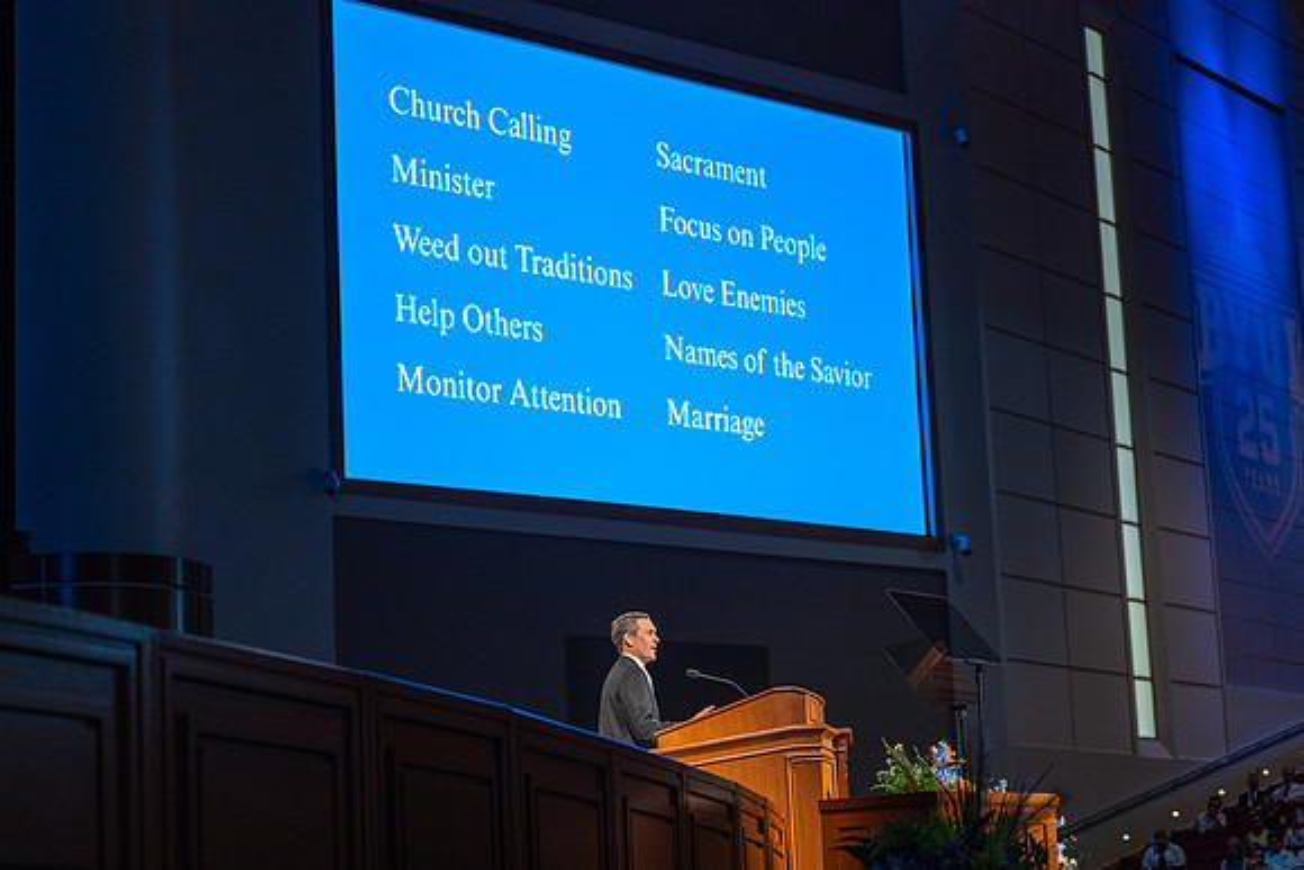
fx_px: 2986
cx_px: 666
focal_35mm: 82
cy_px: 370
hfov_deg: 24.6
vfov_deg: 16.6
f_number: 2.8
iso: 400
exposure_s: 1/125
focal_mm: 70
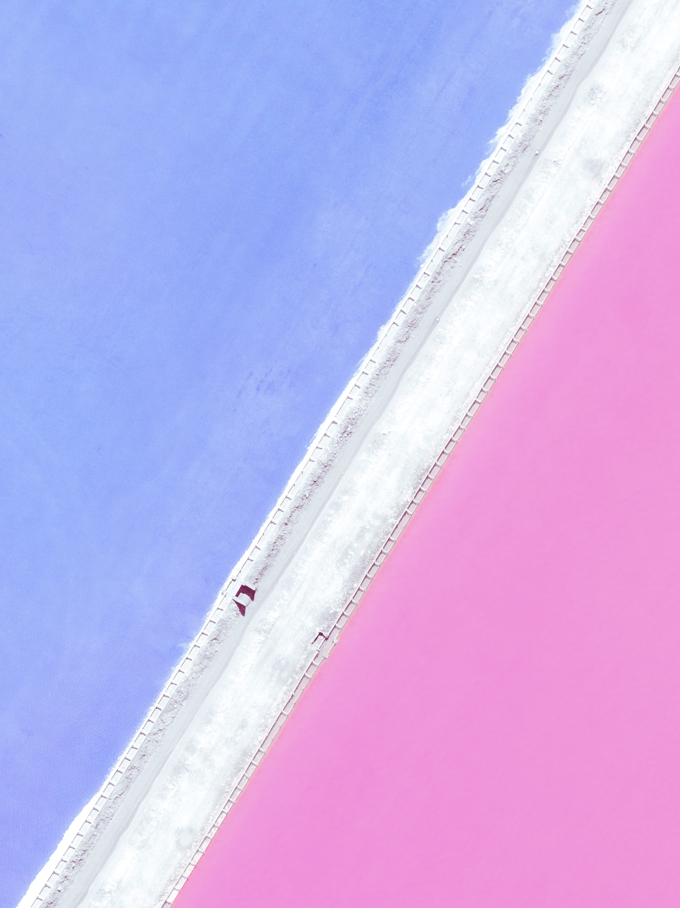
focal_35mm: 216
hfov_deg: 6.9
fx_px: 5664
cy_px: 540
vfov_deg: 9.2
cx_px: 412
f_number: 3.4
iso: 100
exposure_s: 1/800
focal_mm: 30.71
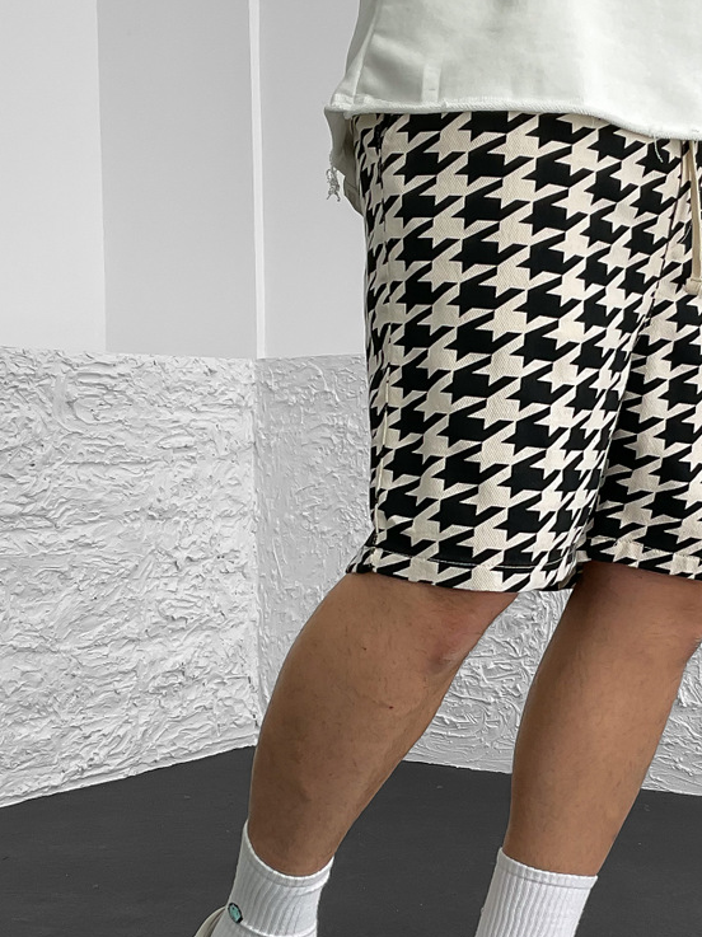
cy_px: 547
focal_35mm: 63
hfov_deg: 23.1
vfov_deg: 30.7
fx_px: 1705
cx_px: 510
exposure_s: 1/120
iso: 20
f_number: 1.8
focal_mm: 3
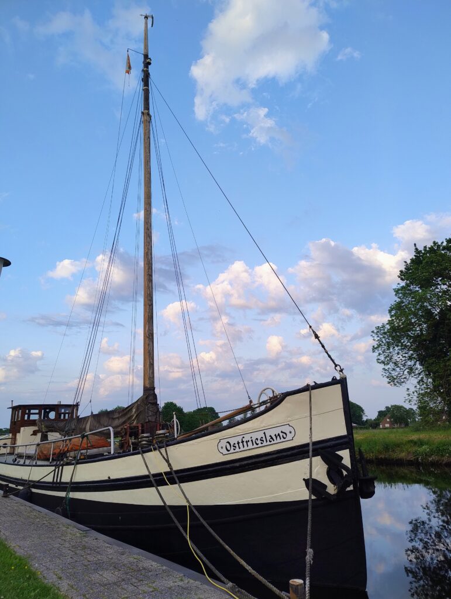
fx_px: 416
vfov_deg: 71.5
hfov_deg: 56.9
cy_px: 300
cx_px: 226
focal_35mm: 24
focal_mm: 5.56
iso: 100
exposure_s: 1/268
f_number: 1.8
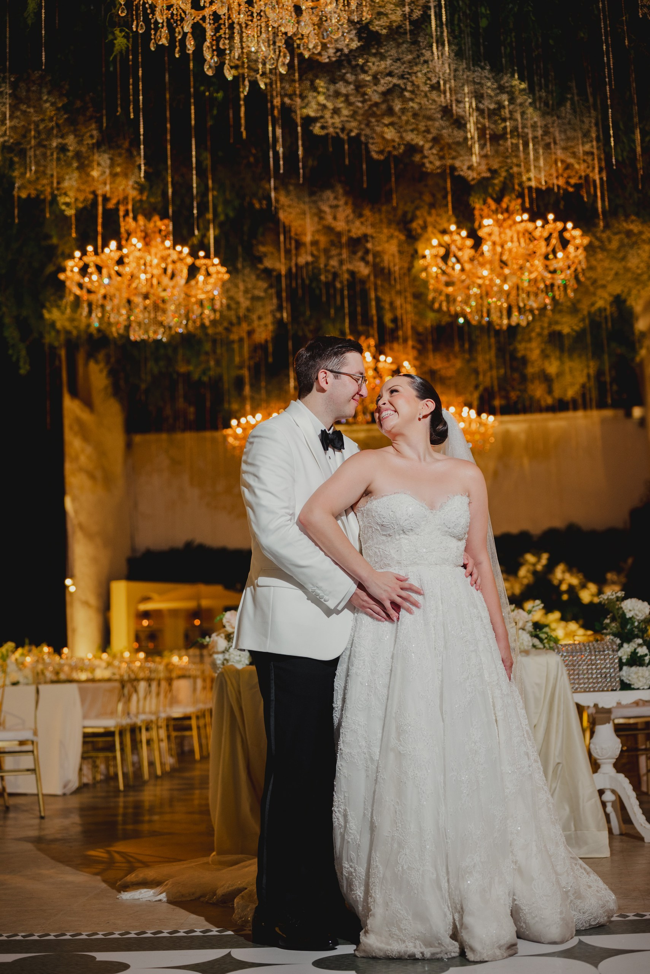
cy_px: 487
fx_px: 1353
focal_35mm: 50
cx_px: 325
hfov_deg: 27.0
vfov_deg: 39.6
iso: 400
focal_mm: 50
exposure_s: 1/200
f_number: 2.5
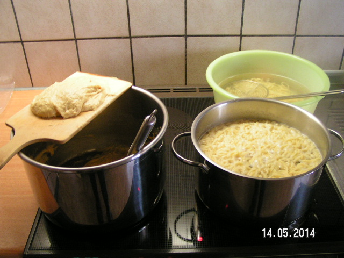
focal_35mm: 38
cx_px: 172
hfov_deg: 49.0
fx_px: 378
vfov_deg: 37.7
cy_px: 129
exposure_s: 1/10
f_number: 2.8
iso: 200
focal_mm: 5.8
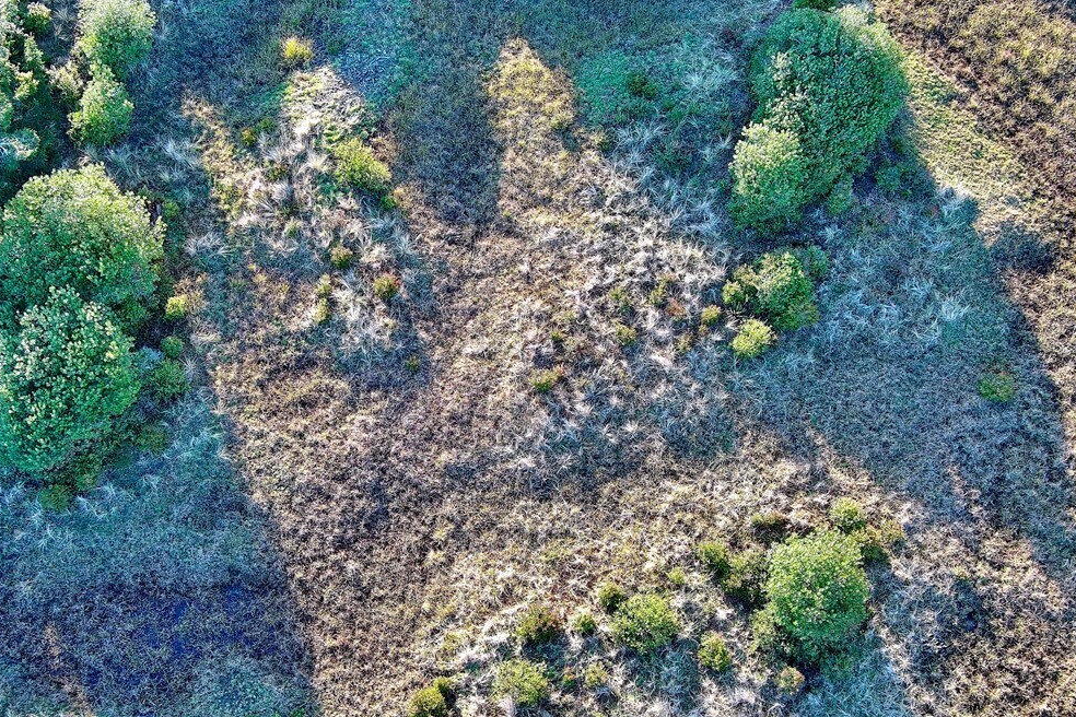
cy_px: 434
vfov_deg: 26.9
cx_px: 459
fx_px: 1494
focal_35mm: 50
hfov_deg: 39.5
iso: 100
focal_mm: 10.57
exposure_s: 1/74.8
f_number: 2.8
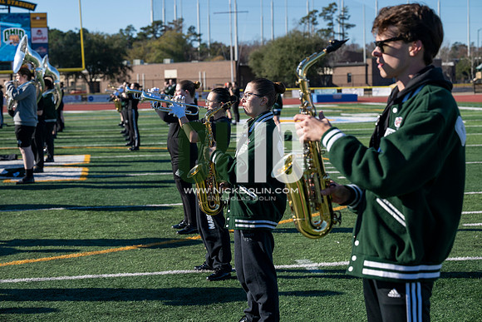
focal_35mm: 70
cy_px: 161
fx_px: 937
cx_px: 241
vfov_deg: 19.5
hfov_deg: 28.8
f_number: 5
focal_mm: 70
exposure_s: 1/2000
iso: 250
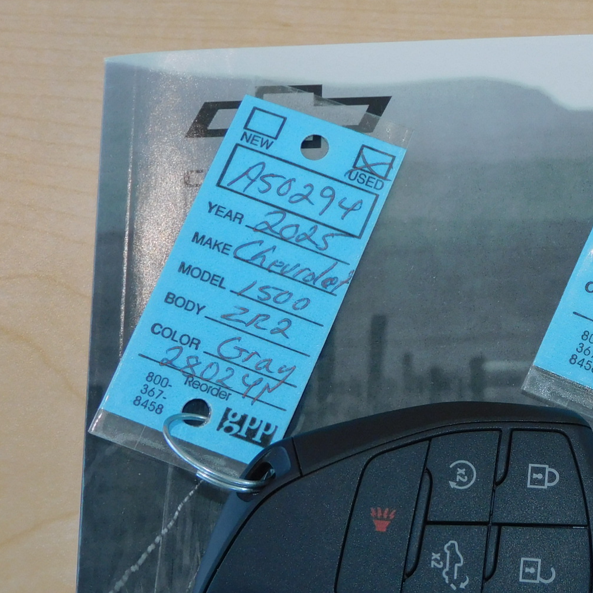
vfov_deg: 14.5
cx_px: 599
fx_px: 2326
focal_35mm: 120
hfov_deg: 14.3
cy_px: 350
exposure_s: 1/50
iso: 125
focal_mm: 10.7
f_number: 4.2
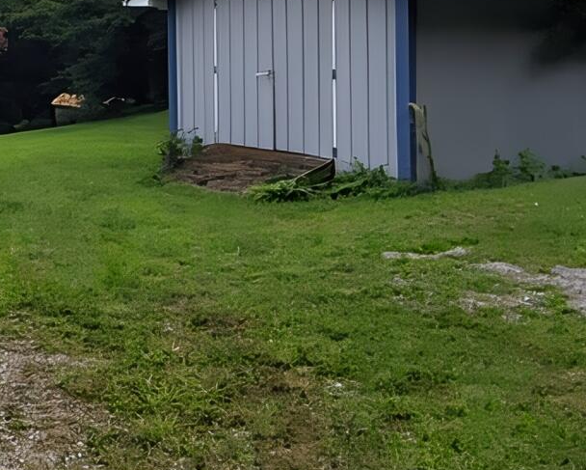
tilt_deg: -1.0
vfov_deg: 31.0
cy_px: 32
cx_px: -62
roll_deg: +0.5
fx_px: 798
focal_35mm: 46
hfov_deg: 34.6
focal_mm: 2.22
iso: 16
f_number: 2.2
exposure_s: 1/3663
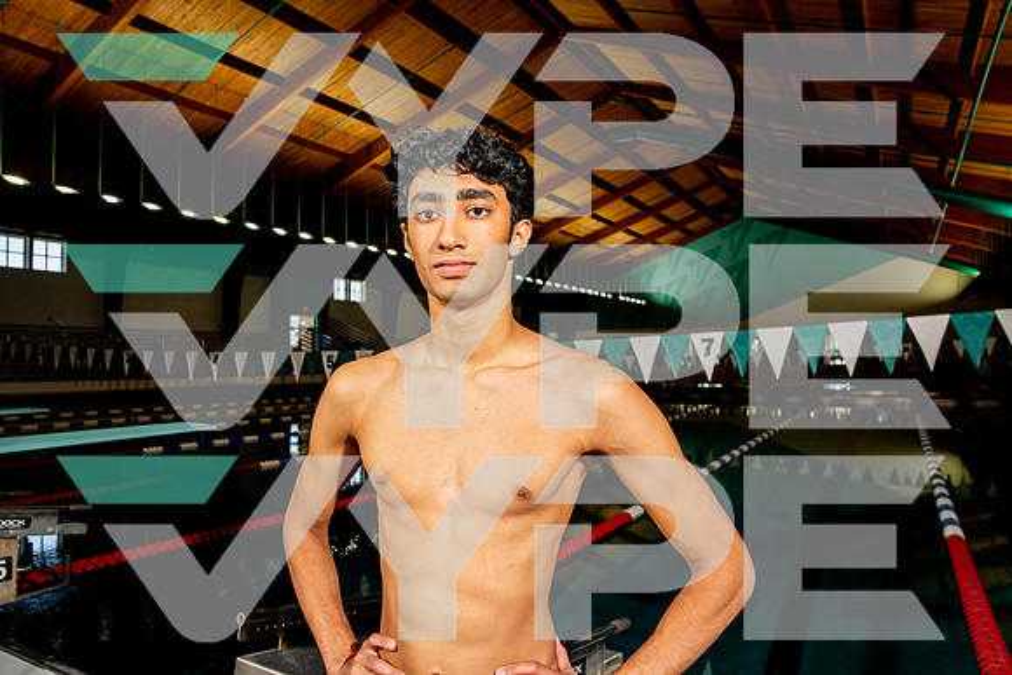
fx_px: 675
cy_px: 338
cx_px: 506
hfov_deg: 73.7
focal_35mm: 24
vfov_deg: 53.2
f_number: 7.1
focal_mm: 24
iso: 500
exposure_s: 1/125
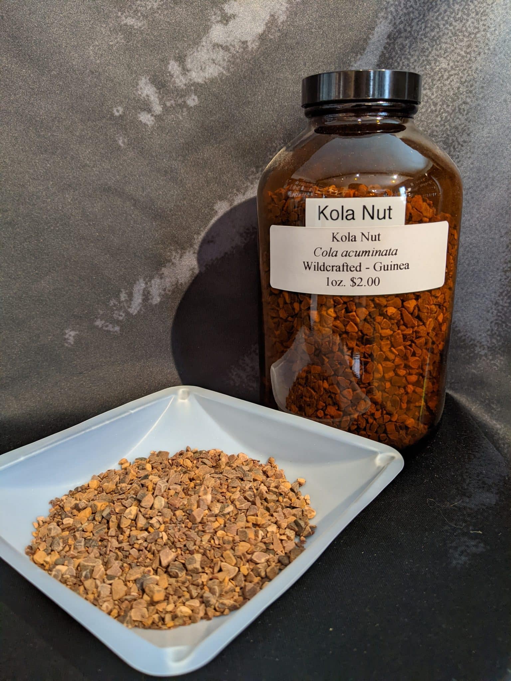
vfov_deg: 65.3
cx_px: 256
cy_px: 340
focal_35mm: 27
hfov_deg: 51.4
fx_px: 531
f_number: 1.8
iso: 147
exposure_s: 1/24
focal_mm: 4.44
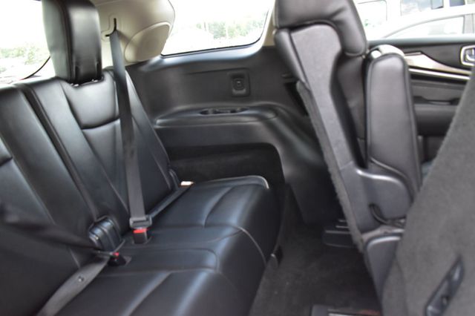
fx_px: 356
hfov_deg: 67.4
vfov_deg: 47.9
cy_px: 158
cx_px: 238
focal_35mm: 27
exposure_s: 1/15
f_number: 6.3
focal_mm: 18
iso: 1100
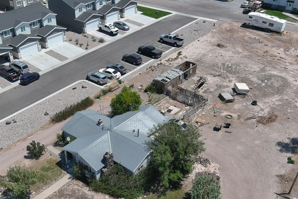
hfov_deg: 45.1
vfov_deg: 31.0
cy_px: 129
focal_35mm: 43
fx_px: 356
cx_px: 117
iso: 100
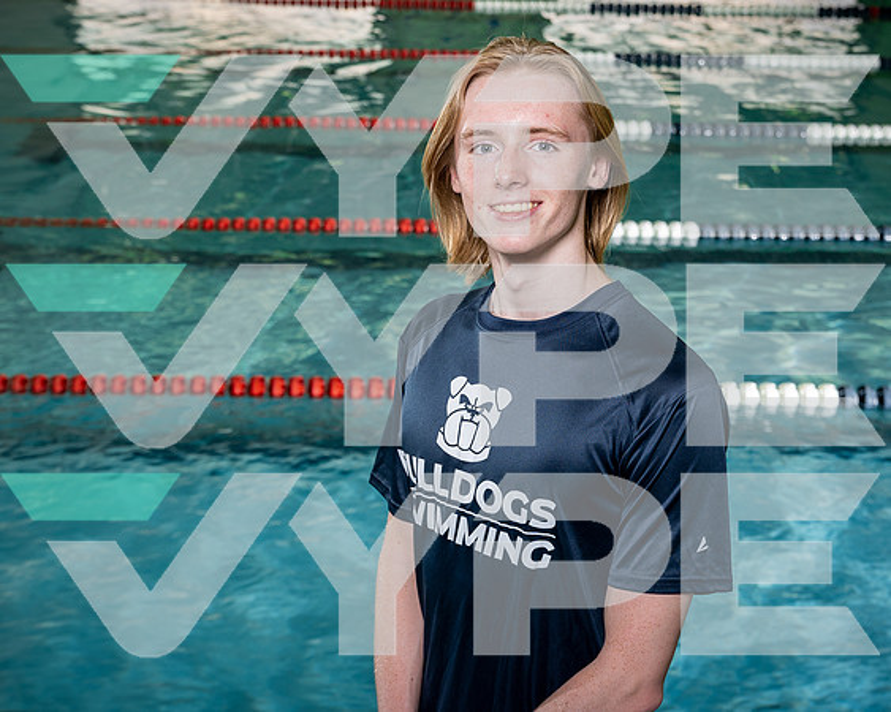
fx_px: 1812
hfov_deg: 27.6
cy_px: 436
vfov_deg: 22.2
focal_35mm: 69
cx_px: 446
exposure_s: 1/250
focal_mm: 47
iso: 400
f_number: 5
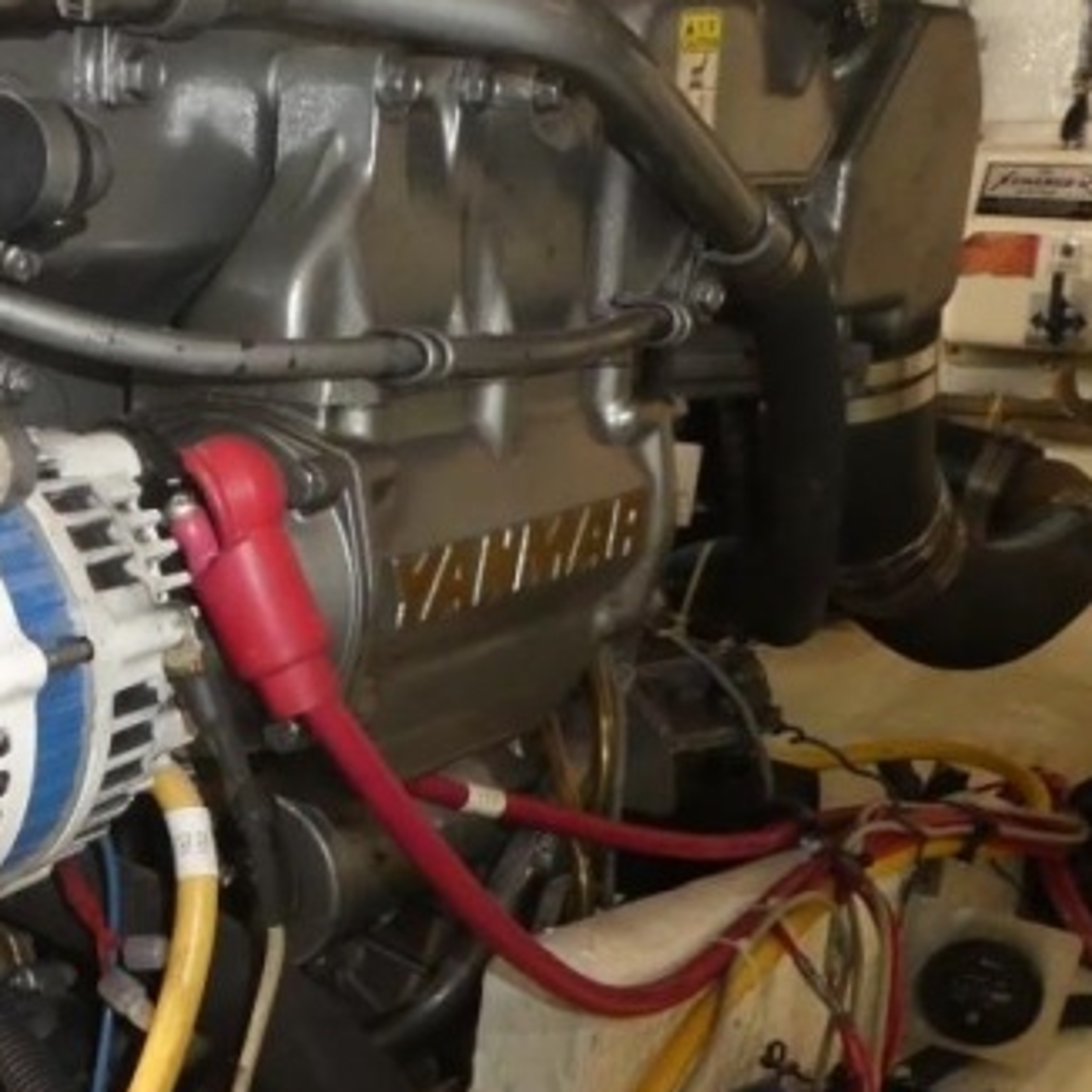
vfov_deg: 32.2
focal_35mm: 52
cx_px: 74
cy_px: 807
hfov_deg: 31.0
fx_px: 1856
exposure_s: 1/60
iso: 800
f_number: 3.3
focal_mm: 4.3
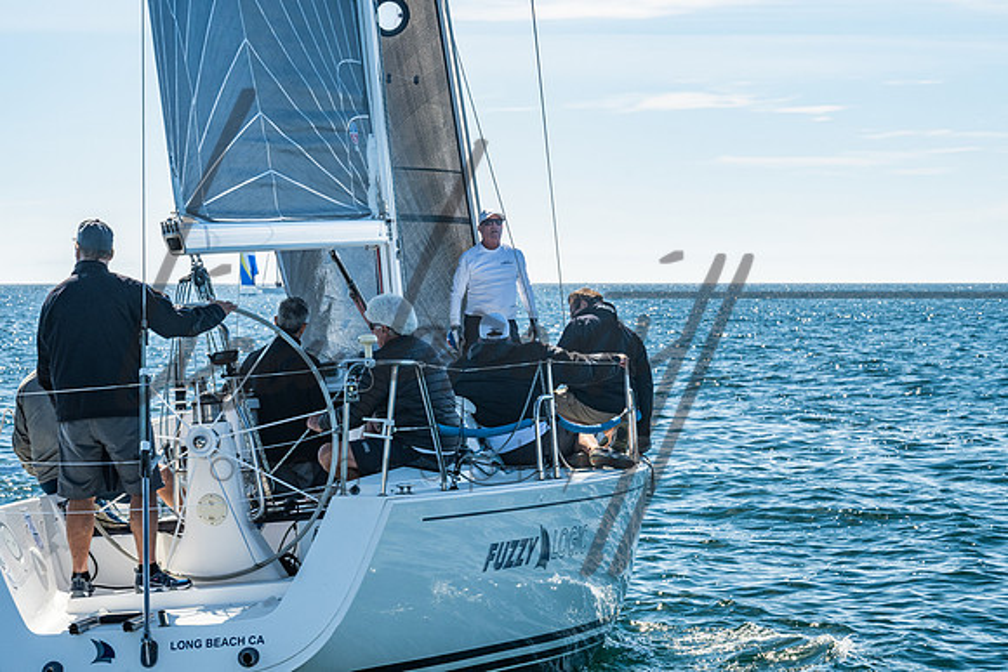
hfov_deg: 17.2
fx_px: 3337
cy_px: 272
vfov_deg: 11.5
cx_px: 546
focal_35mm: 119
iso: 400
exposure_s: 1/320
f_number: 10
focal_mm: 97
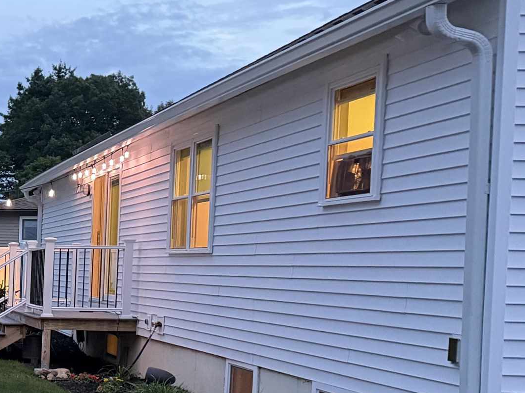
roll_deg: -0.5
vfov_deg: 21.0
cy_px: 319
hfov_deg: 24.0
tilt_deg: -3.9
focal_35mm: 69
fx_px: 1046
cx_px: -194
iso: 800
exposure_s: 1/45
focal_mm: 6.76
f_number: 1.78
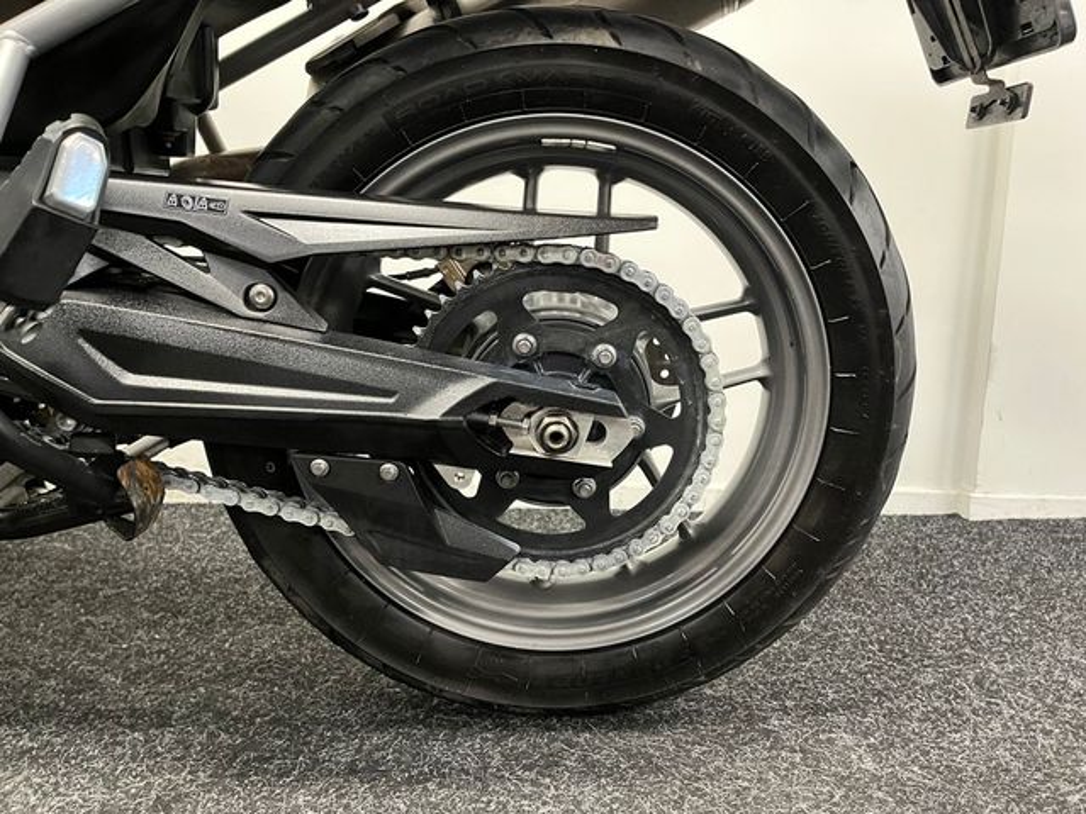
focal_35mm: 26
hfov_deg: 67.3
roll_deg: -0.1
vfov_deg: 53.1
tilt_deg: -9.8
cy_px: 407
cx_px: 543
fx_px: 816
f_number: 1.6
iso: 400
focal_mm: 5.1
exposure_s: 1/33
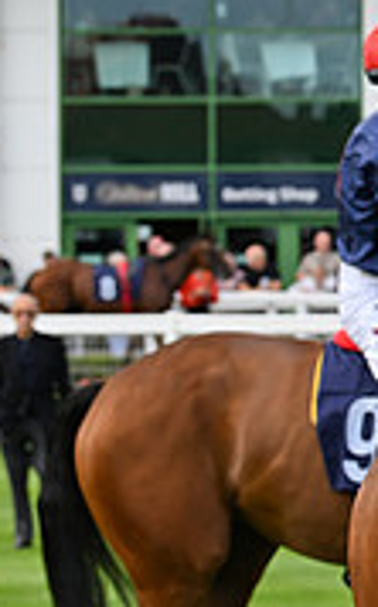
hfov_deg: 4.7
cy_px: 213
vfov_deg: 7.7
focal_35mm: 272
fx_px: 4491
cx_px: 967
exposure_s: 1/1250
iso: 500
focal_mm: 82
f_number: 5.6
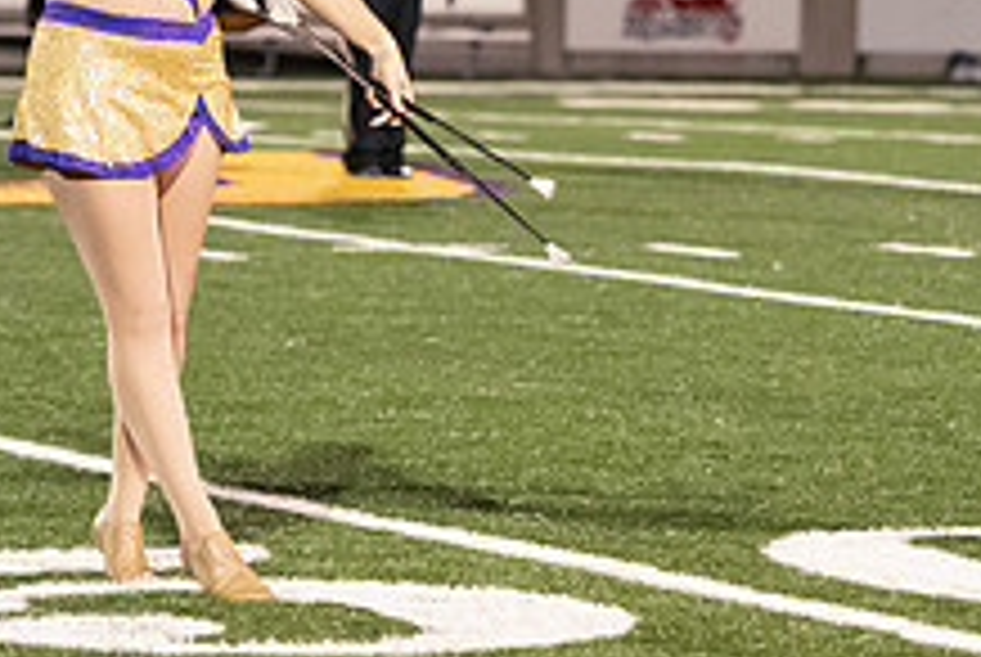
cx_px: 738
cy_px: 70
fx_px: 7613
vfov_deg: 4.9
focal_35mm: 279
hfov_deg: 7.4
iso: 5000
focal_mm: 105
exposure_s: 1/500
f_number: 3.2
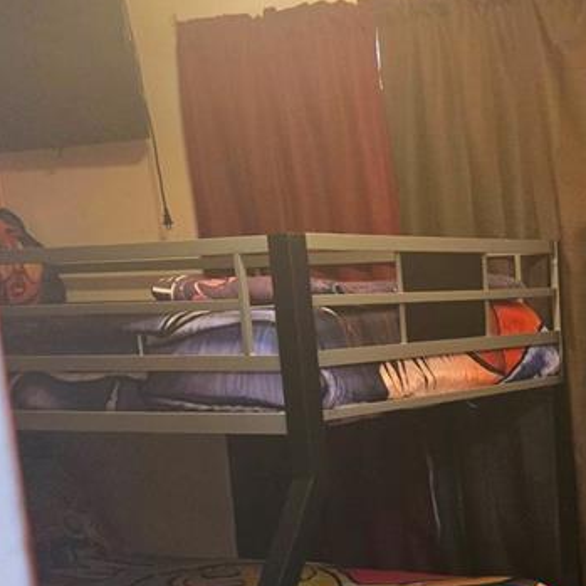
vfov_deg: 23.6
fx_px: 1341
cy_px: 591
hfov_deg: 23.0
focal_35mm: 70
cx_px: 672
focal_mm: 5.4
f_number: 1.8
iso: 1000
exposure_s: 1/60.2
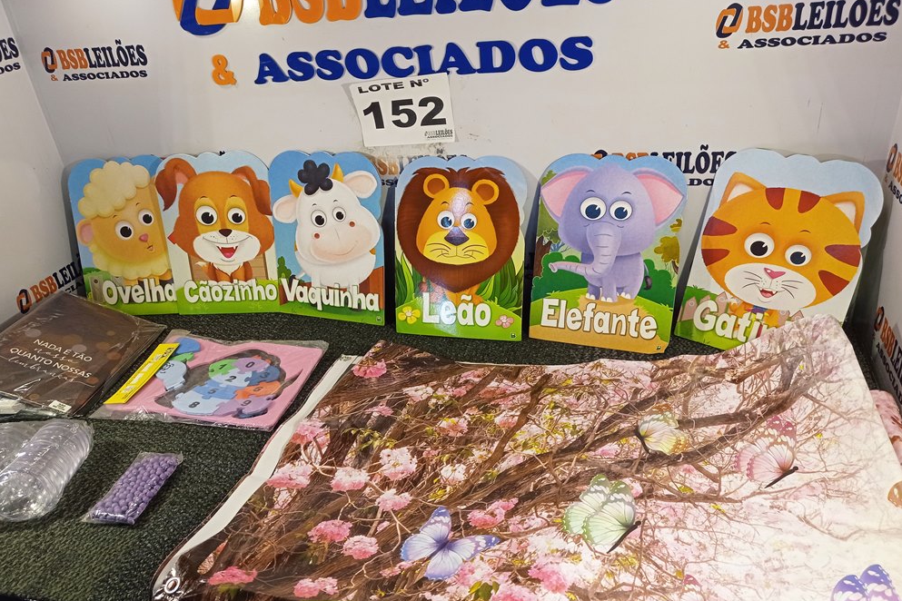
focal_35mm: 30
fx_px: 752
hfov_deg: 61.9
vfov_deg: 43.5
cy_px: 341
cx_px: 449
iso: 104
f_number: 1.79
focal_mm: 4.7
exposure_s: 1/123
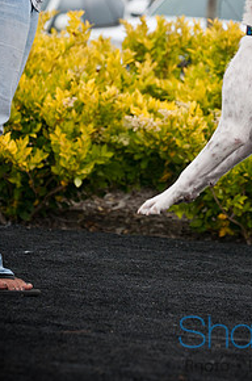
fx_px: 3197
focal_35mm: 303
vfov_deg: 6.8
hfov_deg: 4.5
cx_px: 190
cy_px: 102
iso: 320
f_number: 5.6
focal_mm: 130
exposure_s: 1/400
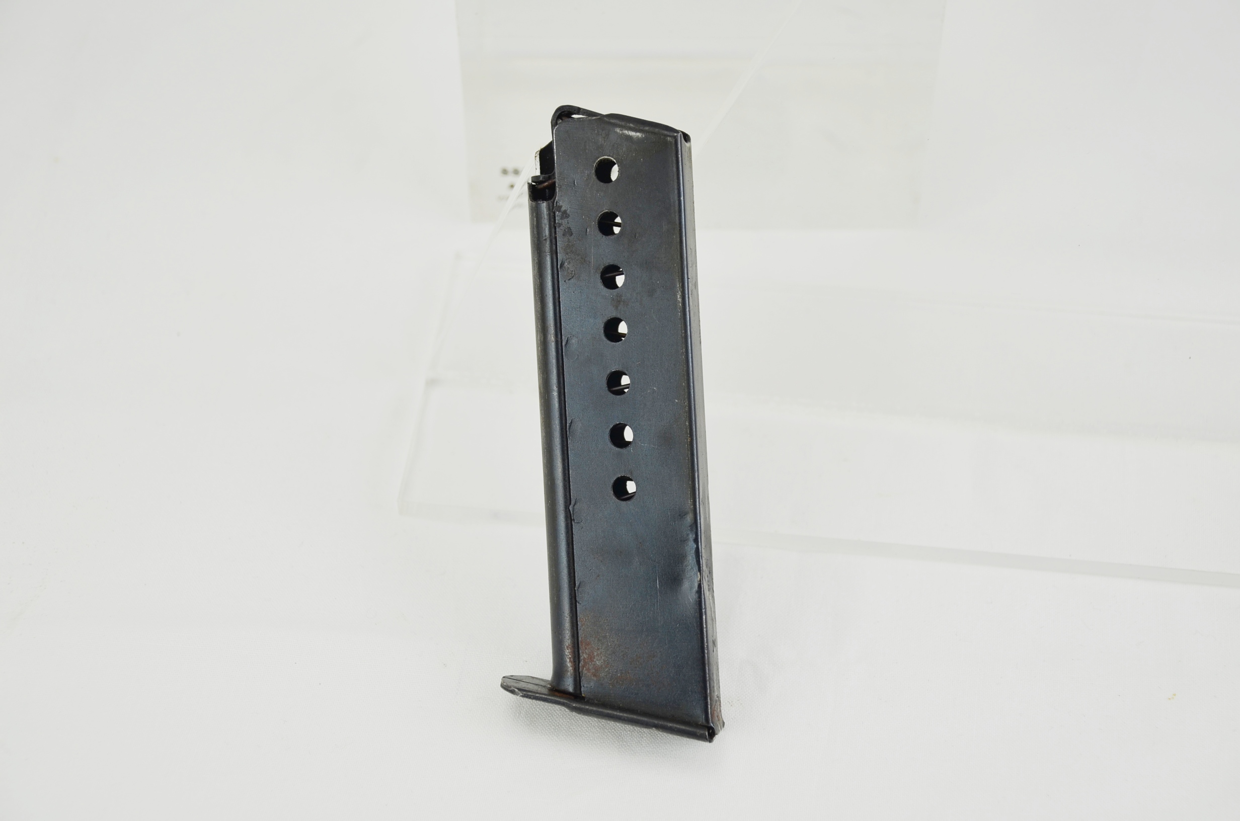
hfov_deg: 26.0
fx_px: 2681
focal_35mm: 78
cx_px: 620
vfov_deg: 17.4
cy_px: 410
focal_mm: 52
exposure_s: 1/125
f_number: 5.6
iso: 200
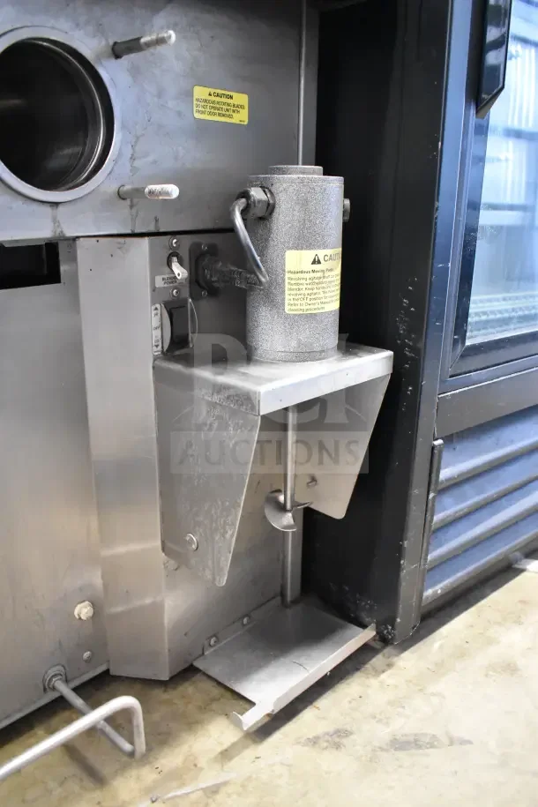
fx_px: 605
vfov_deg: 67.4
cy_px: 404
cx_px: 269
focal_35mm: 27
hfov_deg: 47.9
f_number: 3.5
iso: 7200
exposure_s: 1/30
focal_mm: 18
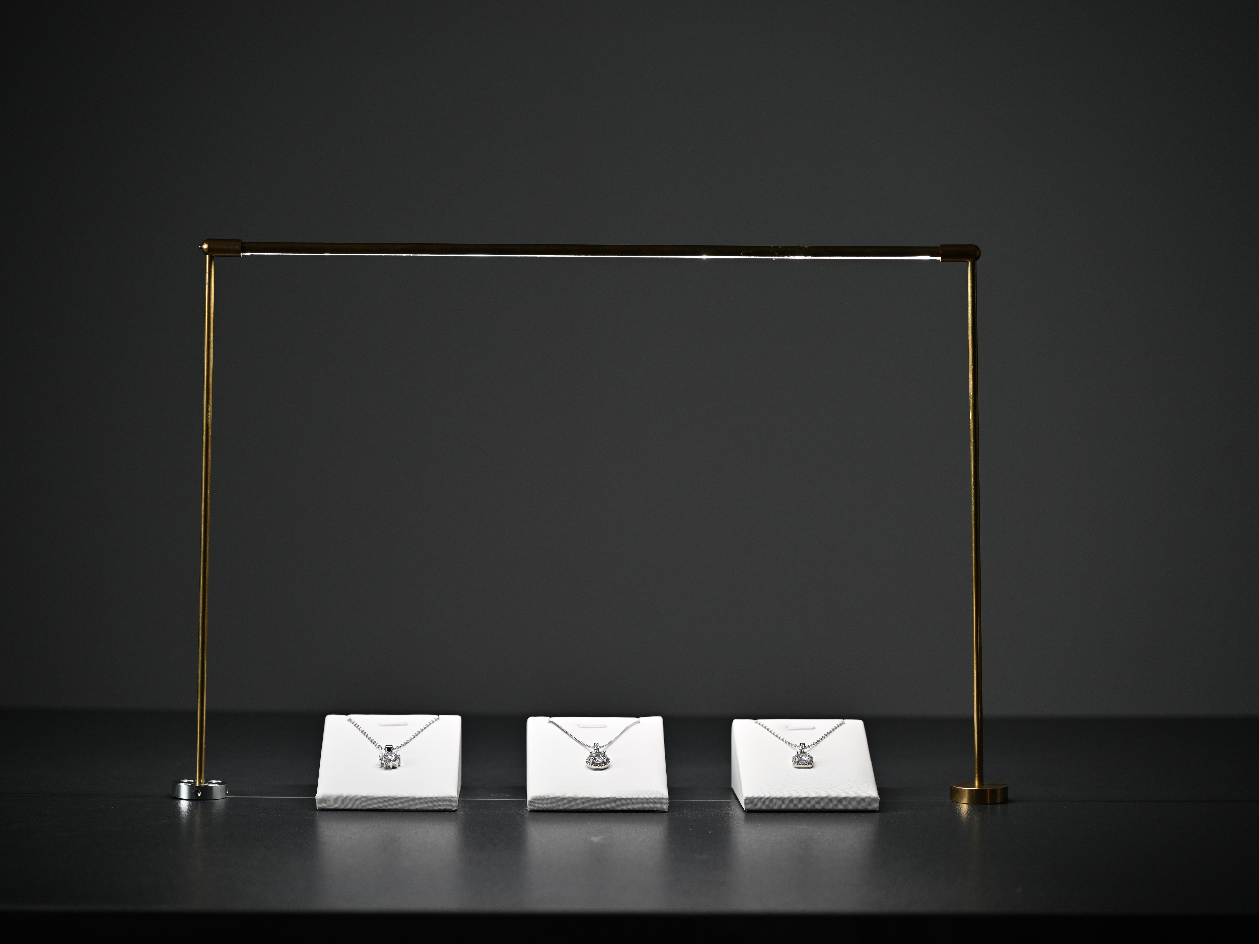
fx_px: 4728
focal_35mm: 130
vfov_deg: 11.4
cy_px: 472
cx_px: 589
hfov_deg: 15.2
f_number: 4
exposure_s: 1/125
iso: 110
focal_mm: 120
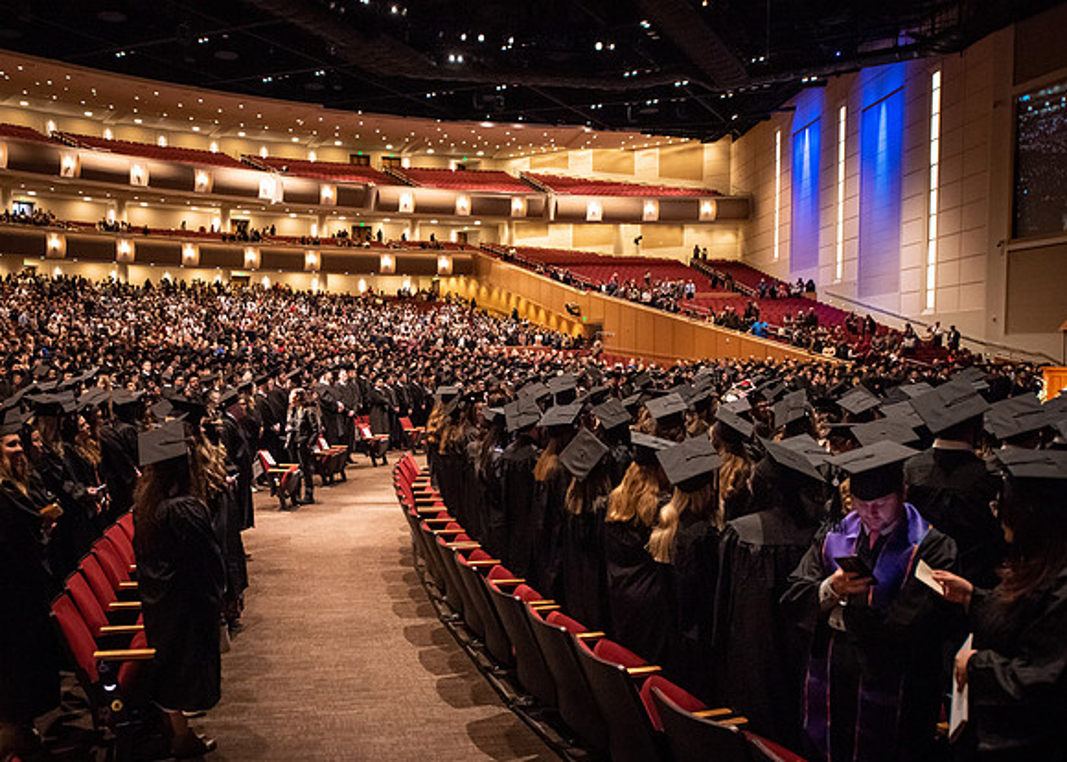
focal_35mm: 30
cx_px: 402
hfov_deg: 59.8
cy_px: 414
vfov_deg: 45.2
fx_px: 914
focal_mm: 24
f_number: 2.8
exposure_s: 1/160
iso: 5000
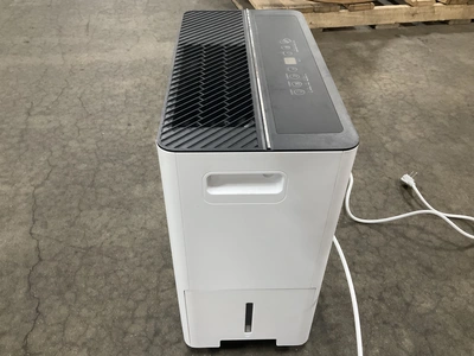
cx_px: 237
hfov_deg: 61.7
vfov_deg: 48.2
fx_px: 397
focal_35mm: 29
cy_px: 178
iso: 250
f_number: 1.8
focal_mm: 3
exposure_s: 1/60
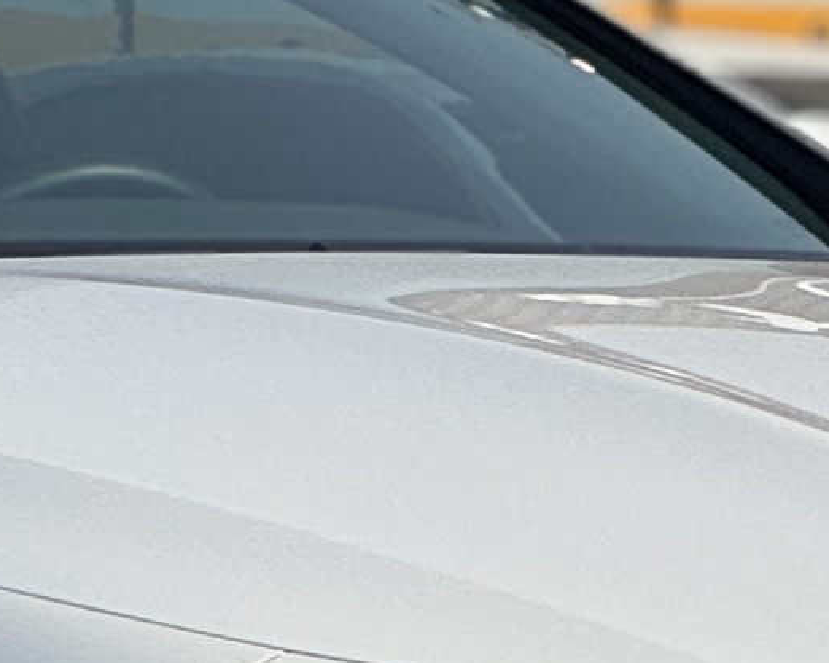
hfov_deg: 3.3
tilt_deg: +0.5
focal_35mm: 582
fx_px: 14282
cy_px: 75
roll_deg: -0.3
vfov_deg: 2.7
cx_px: -251
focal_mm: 9
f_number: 2.8
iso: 25
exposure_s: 1/1179
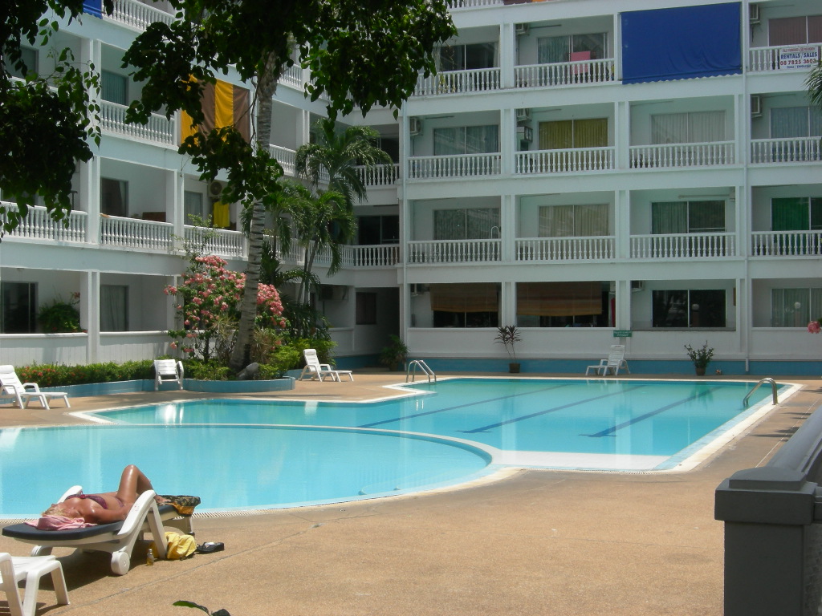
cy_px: 308
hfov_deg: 38.2
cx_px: 411
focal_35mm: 50
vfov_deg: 29.1
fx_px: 1187
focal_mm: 10.4
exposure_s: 1/298
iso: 64
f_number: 6.9
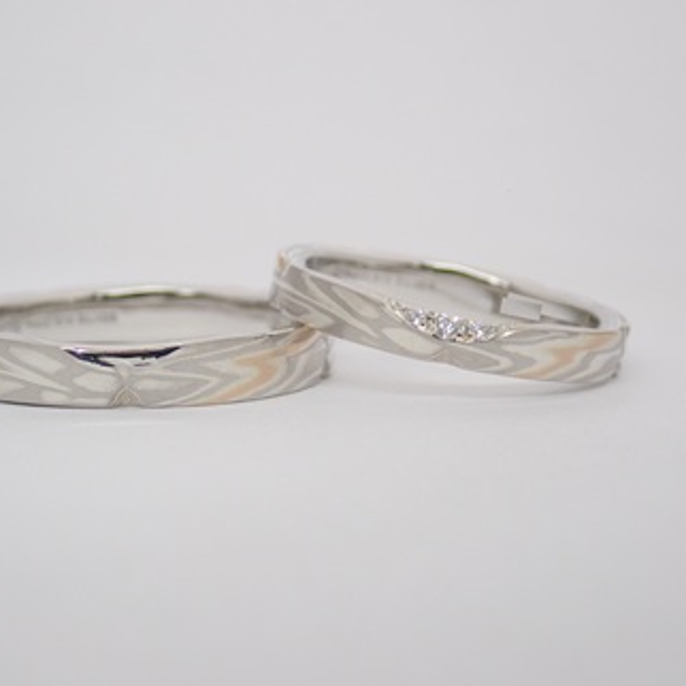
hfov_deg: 18.3
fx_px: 2130
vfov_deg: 18.3
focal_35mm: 95
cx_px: 279
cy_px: 329
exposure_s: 1/100
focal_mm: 13.65
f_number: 4.1
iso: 200
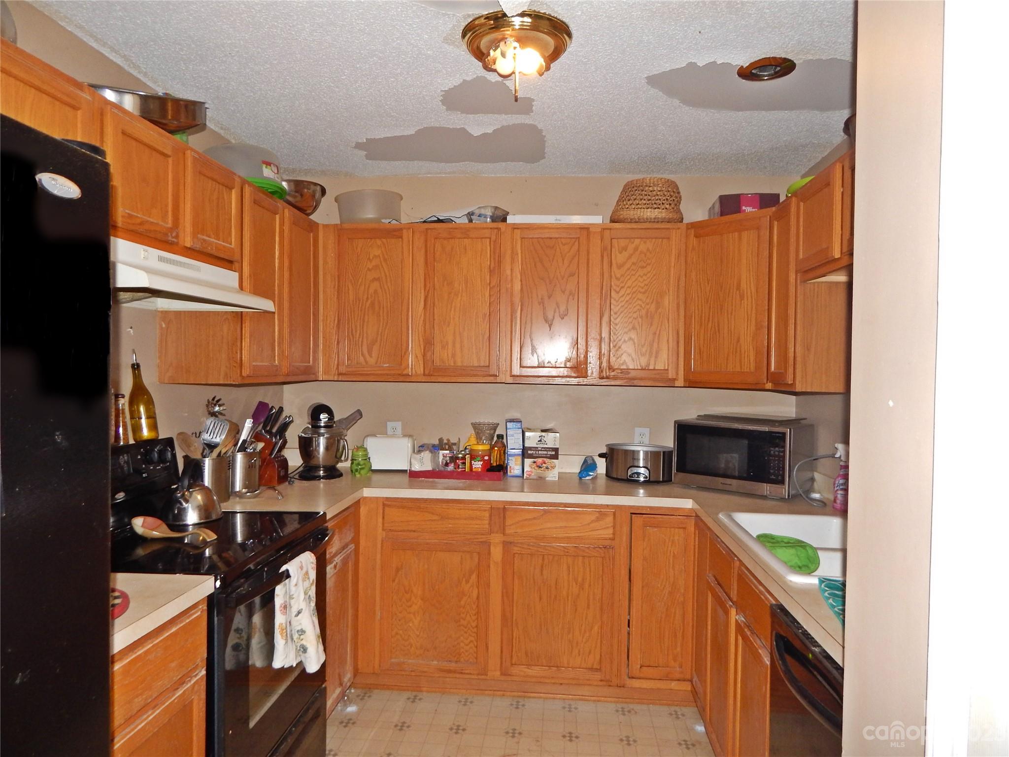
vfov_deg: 61.1
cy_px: 378
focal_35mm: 22
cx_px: 504
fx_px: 641
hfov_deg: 76.4
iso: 200
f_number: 3
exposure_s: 1/30
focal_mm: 4
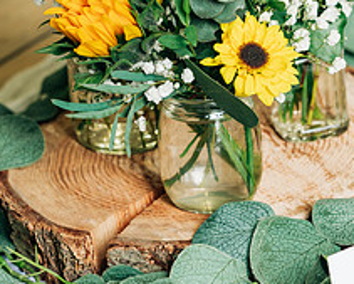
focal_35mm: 271
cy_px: 80
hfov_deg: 7.1
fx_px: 2841
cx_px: 166
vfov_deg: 5.7
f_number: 5.6
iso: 640
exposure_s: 1/160
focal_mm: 105
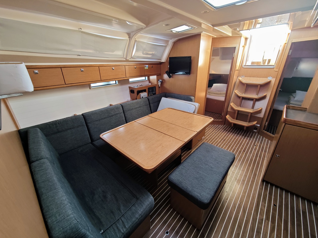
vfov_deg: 85.7
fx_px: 129
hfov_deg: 102.1
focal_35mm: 14
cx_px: 159
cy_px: 119
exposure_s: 1/33.3
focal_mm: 2.16
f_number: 2.2
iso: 250
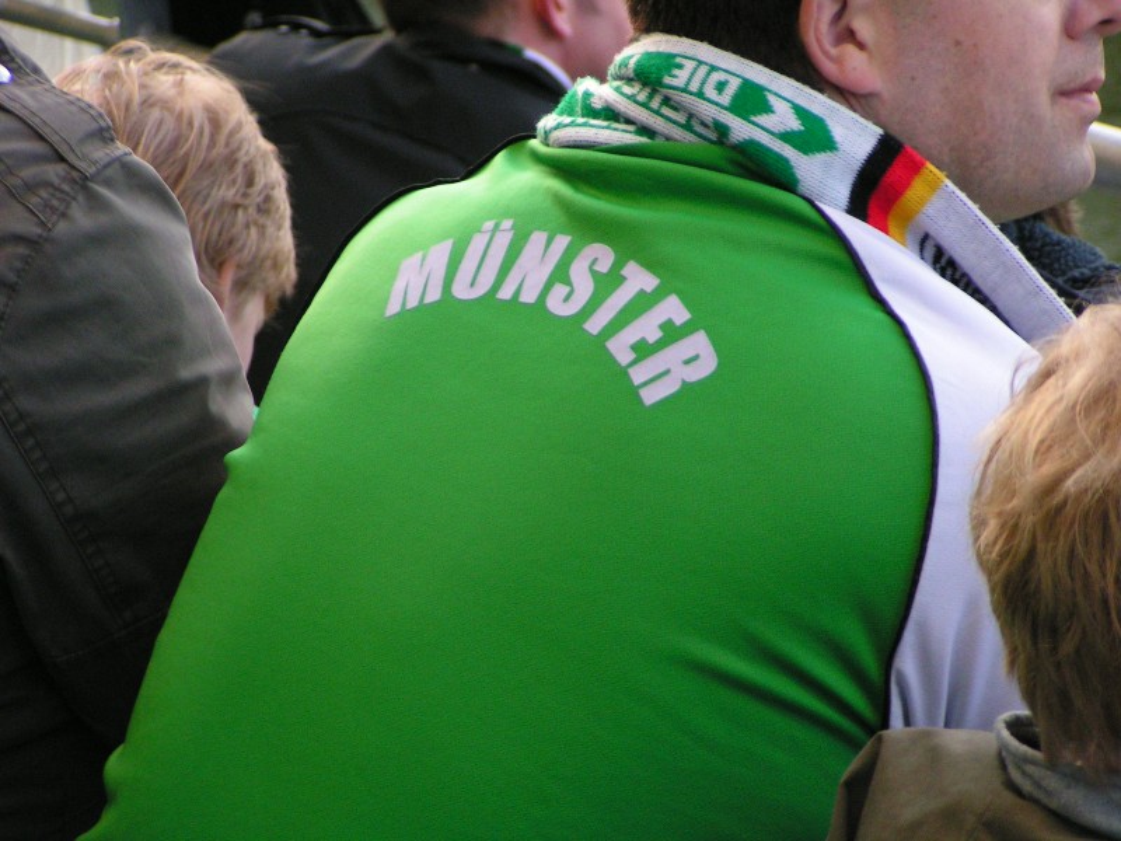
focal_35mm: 236
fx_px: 7643
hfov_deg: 8.4
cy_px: 420
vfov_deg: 6.3
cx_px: 560
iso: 200
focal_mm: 36.1
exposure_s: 1/40
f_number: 3.5
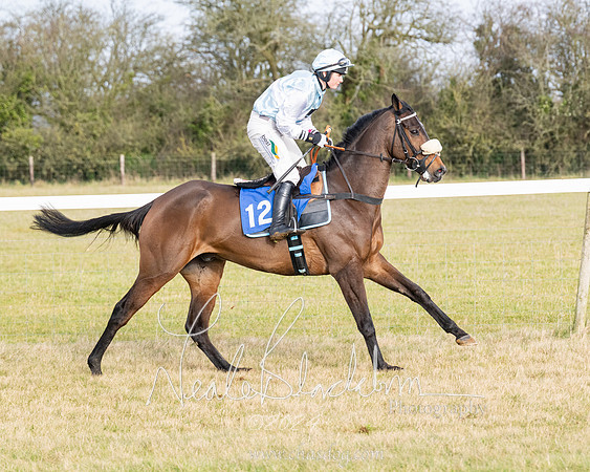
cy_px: 242
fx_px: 3406
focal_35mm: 195
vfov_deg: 7.9
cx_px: 391
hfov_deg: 9.9
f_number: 5
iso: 800
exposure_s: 1/2000
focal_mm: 140
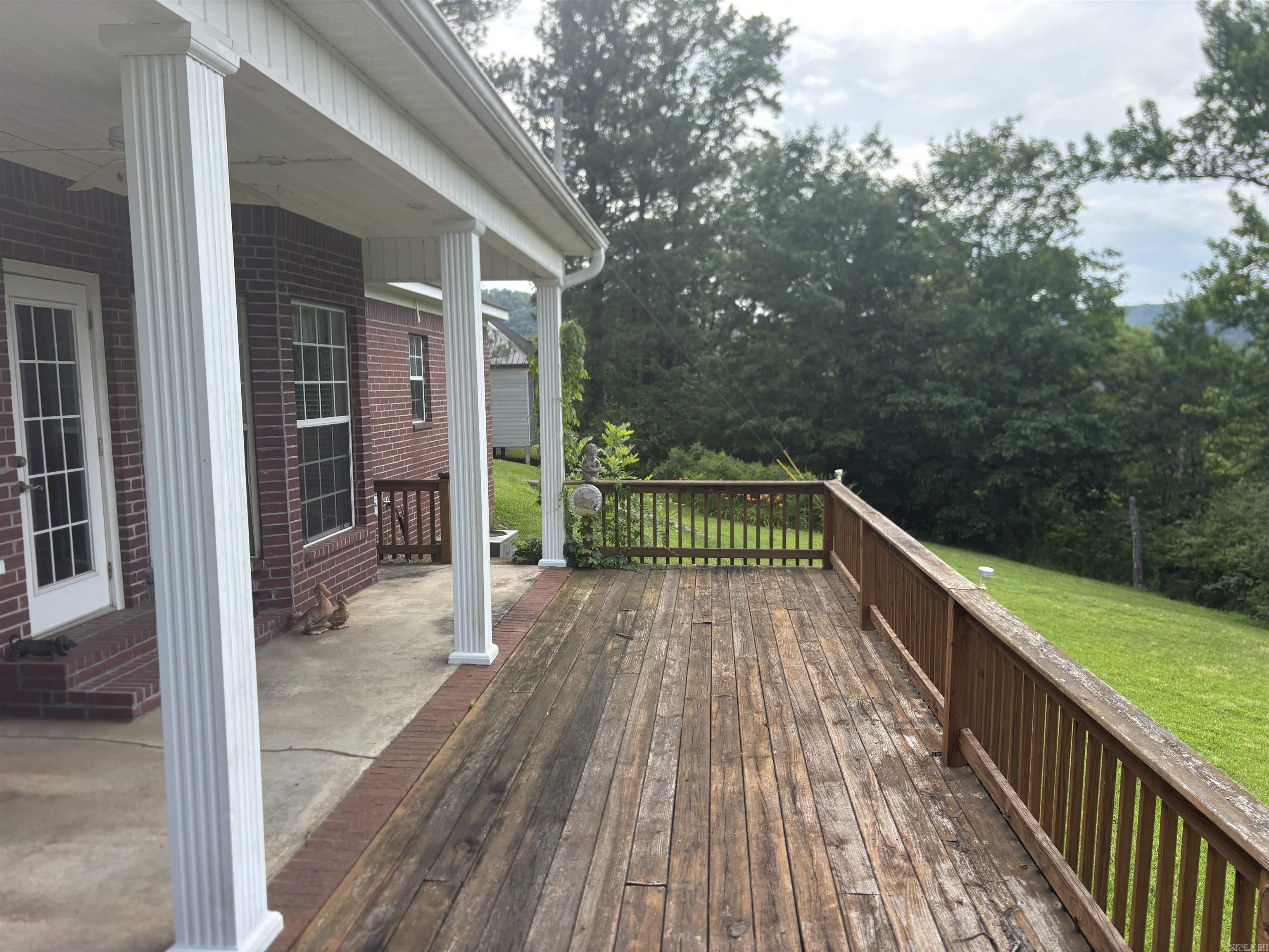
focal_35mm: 26
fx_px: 953
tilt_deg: -4.7
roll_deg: +0.8
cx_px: 634
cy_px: 476
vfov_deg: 53.1
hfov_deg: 67.3
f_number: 1.6
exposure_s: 1/887
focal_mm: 5.96
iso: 50
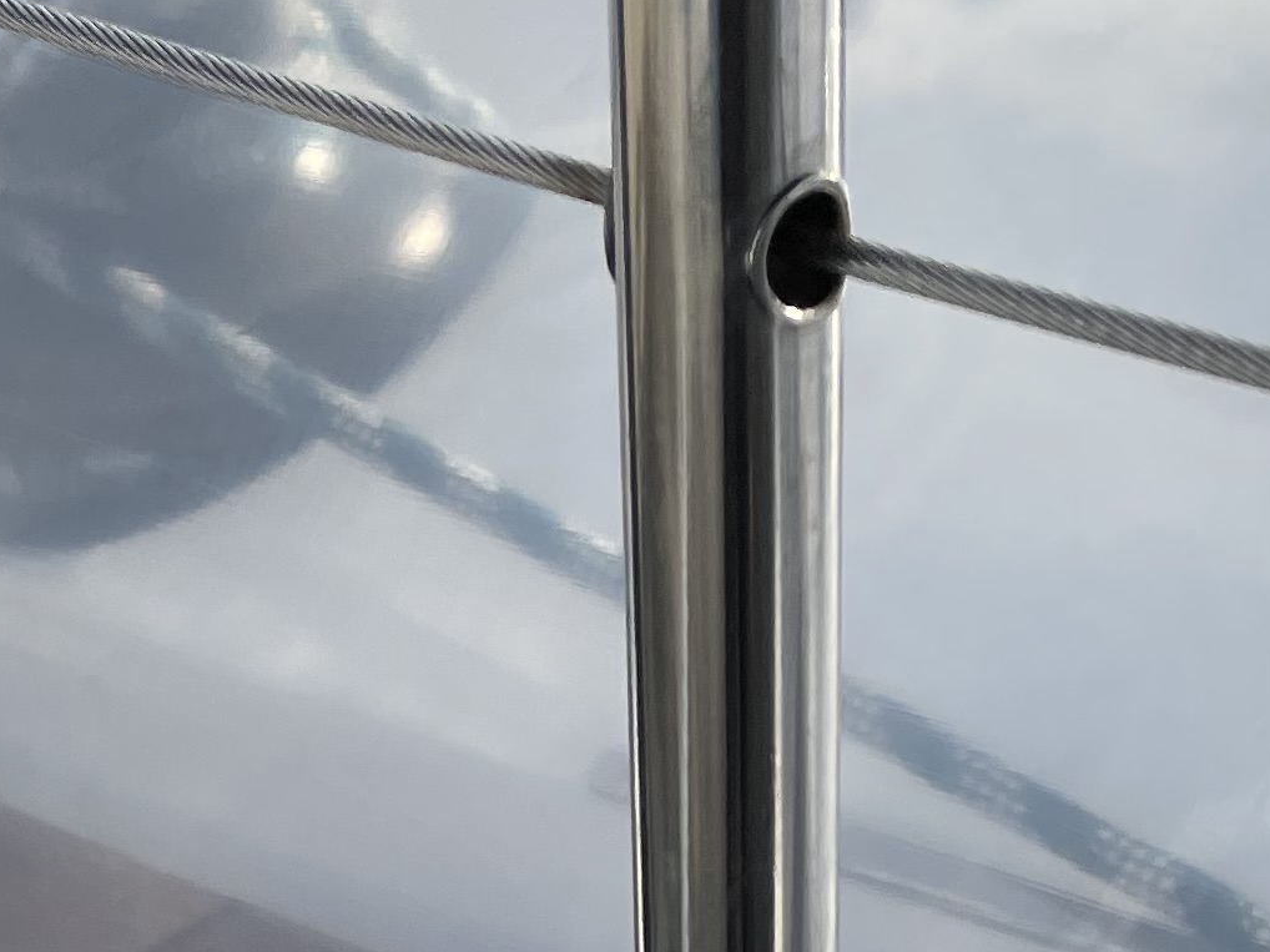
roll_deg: -1.0
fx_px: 3778
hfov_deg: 19.0
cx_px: 468
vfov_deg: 12.8
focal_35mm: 103
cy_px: 1822
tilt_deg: -37.9
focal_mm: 4.2
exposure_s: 1/2959
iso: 32
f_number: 1.6
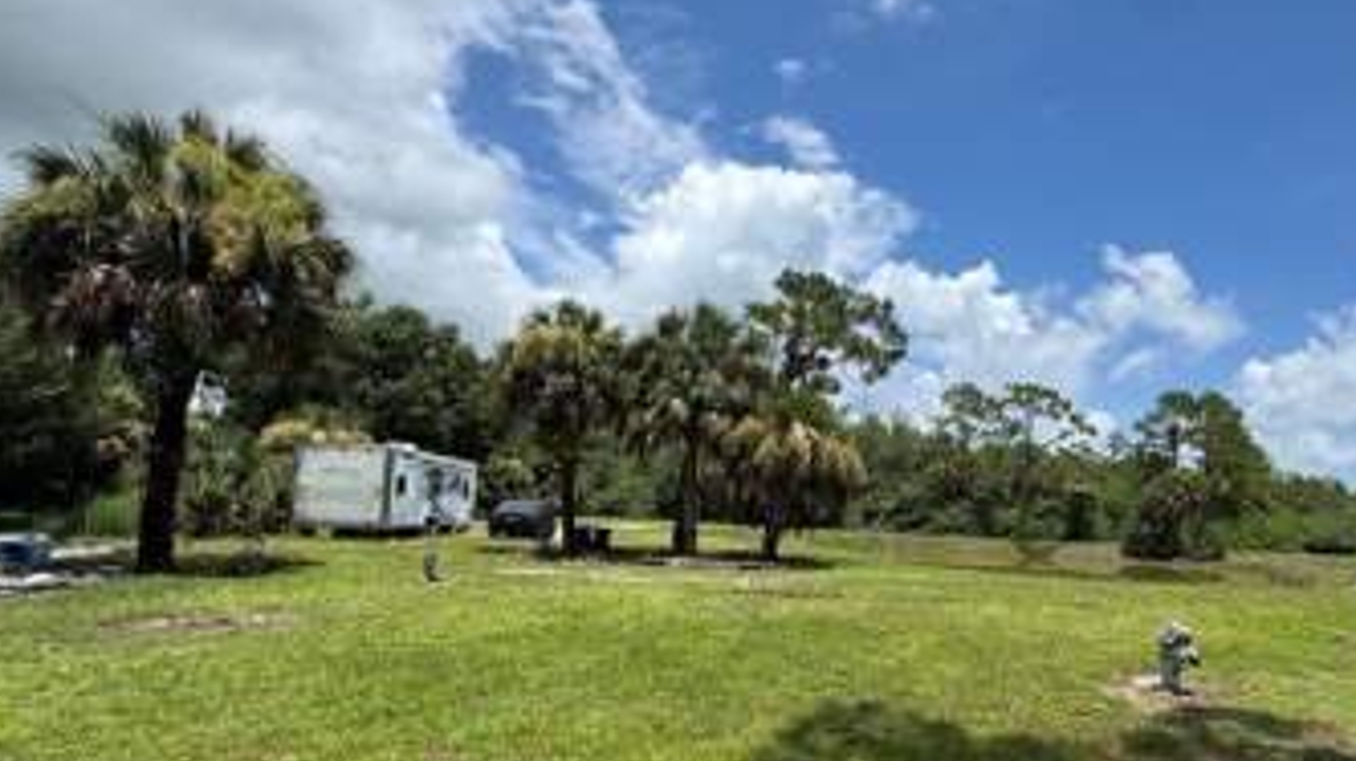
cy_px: 452
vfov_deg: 51.1
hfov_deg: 79.1
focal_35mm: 22
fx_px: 791
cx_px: 880
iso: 50
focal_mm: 2.22
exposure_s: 1/2674
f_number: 2.2
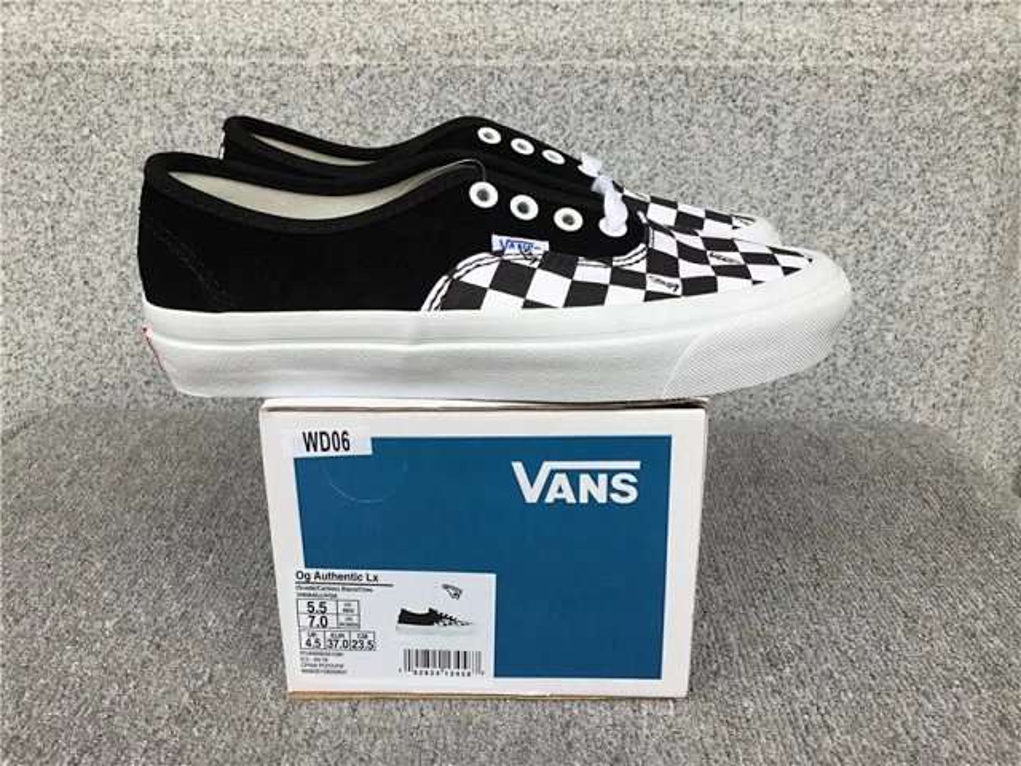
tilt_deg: -18.4
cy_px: 383
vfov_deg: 45.4
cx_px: 510
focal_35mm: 31
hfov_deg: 58.4
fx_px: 914
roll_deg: +0.2
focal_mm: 3.3
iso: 25
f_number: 2.4
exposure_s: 1/100
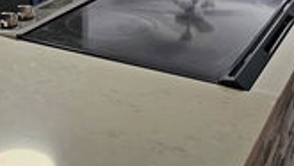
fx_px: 507
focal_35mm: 65
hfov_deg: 30.0
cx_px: -3
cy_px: -27
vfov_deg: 17.8
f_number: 1.7
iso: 320
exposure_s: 1/120
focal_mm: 6.3
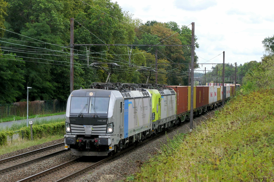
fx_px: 776
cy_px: 91
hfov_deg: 20.0
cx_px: 137
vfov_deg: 13.4
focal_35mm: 102
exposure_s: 1/800
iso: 800
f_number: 7.1
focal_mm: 37.2
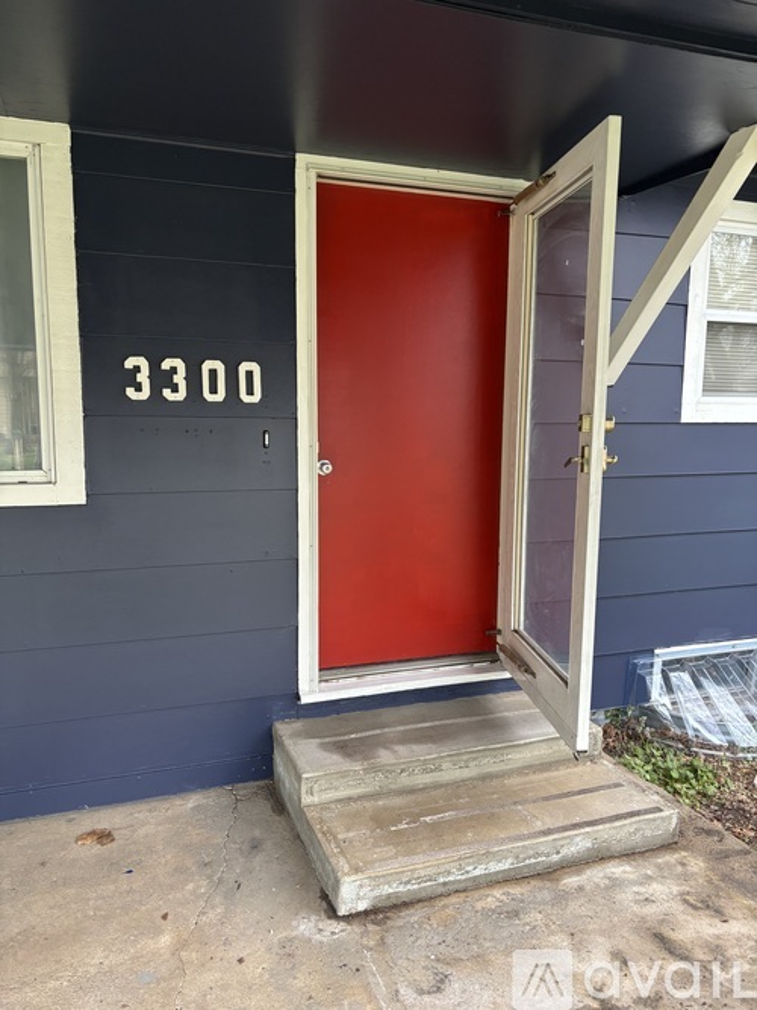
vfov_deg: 67.3
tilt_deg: -8.7
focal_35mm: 26
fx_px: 758
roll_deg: -1.0
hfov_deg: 53.0
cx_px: 378
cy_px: 505
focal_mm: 5.96
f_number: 1.6
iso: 200
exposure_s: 1/60
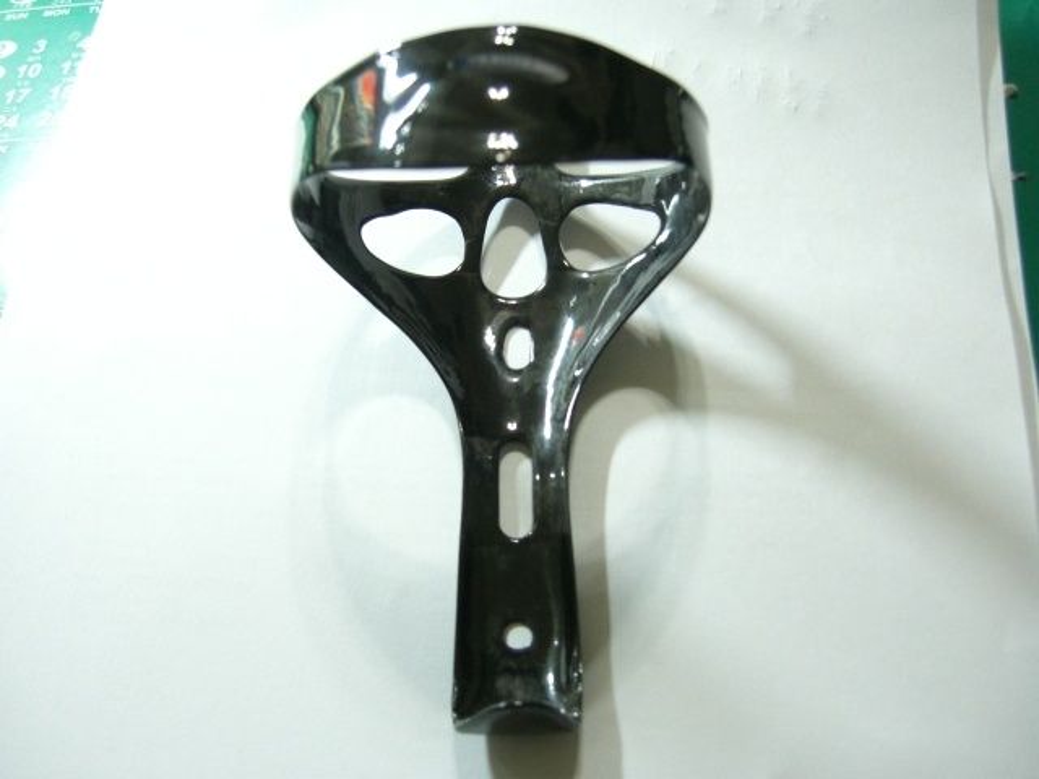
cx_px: 520
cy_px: 390
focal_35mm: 38
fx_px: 1141
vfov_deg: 37.7
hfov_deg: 49.0
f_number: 2.8
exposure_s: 1/25
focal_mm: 7.9
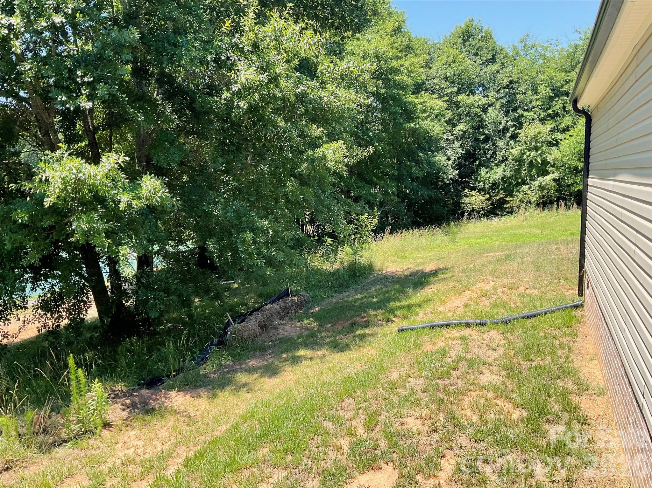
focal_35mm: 29
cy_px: 244
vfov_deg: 48.2
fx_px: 546
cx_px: 326
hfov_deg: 61.7
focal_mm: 3
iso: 16
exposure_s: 1/524
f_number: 1.8
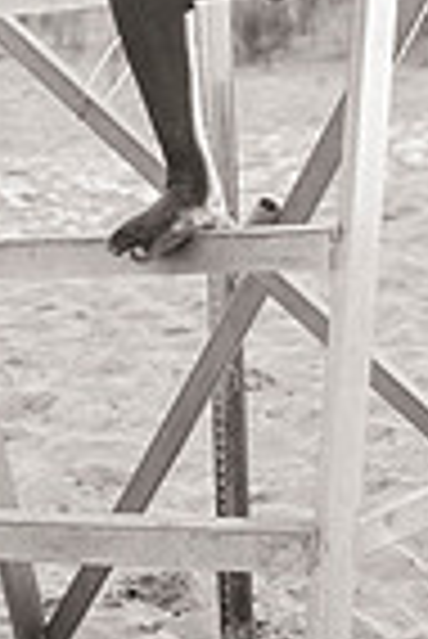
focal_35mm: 158
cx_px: -223
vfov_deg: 12.8
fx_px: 2811
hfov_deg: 8.5
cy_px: -32
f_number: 4
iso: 640
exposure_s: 1/4000
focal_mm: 50
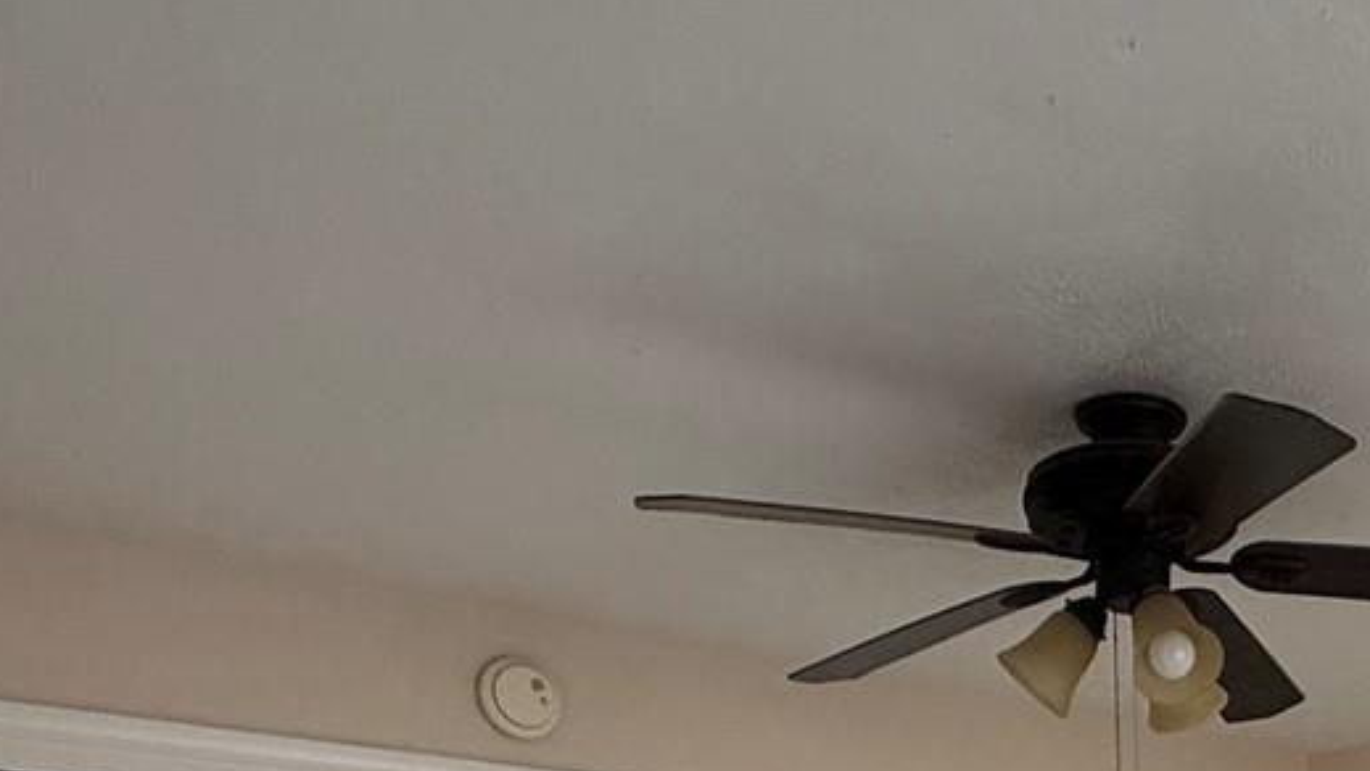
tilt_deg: -8.4
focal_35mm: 47
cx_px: 1291
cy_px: 1352
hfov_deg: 39.7
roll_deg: +0.6
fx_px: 1707
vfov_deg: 19.6
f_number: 2.2
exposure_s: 1/99
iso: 160
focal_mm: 2.22
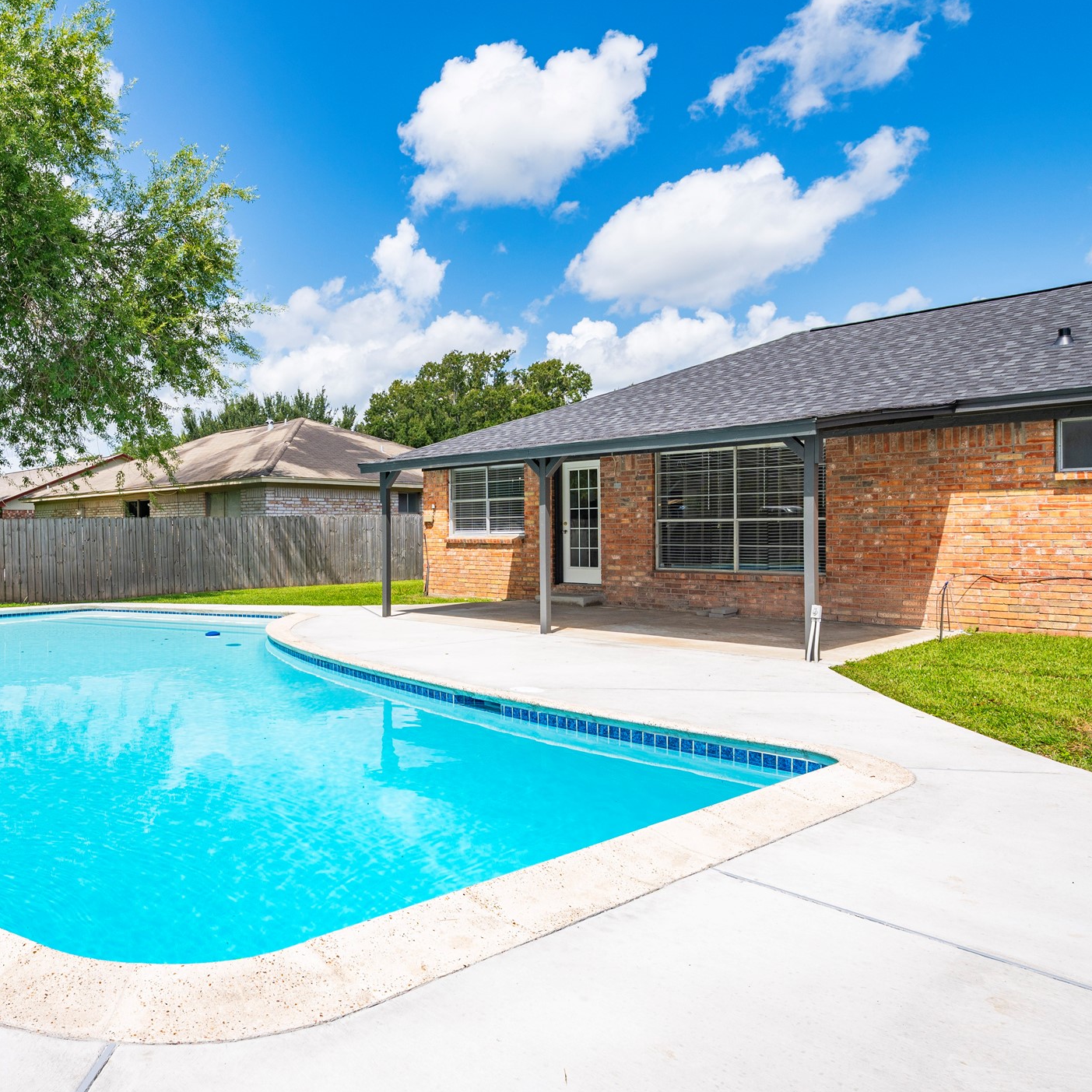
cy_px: 541
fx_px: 892
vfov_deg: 62.9
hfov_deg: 59.2
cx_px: 260
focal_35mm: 25
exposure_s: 1/200
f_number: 13
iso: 125
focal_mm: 19
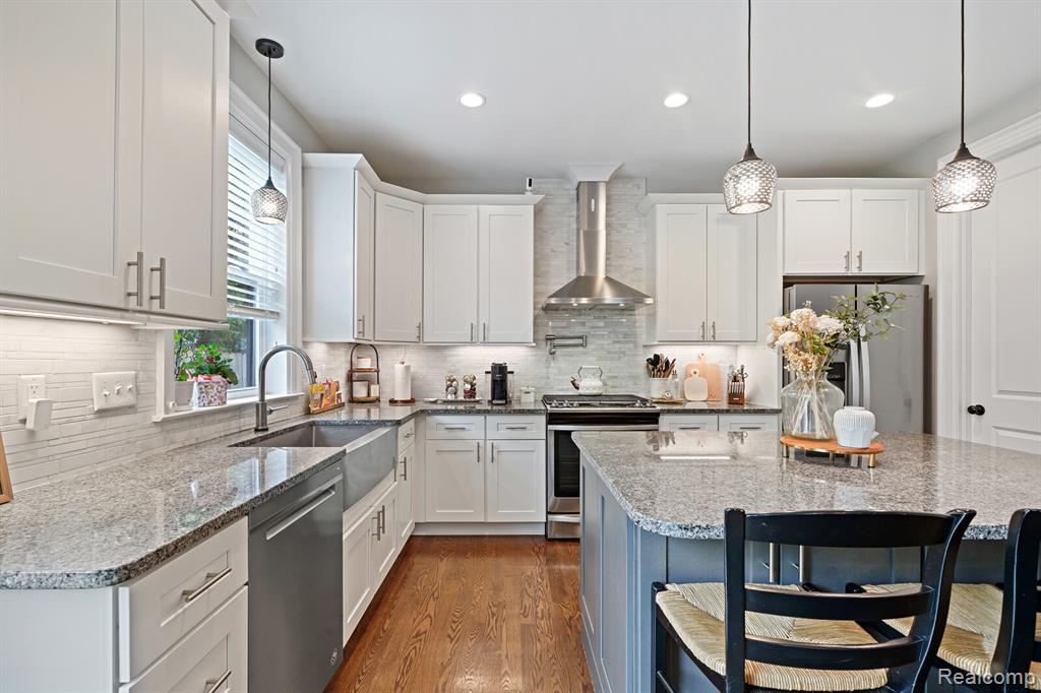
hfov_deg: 96.8
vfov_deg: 73.7
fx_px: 462
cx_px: 520
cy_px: 346
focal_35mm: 16
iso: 250
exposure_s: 1/13
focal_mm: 16
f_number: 7.1
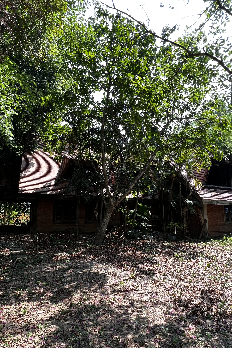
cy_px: 191
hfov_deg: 61.8
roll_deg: -1.1
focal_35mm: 20
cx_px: 106
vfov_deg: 83.7
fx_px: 193
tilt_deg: +10.5
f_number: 1.8
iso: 32
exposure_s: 1/108
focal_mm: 1.57
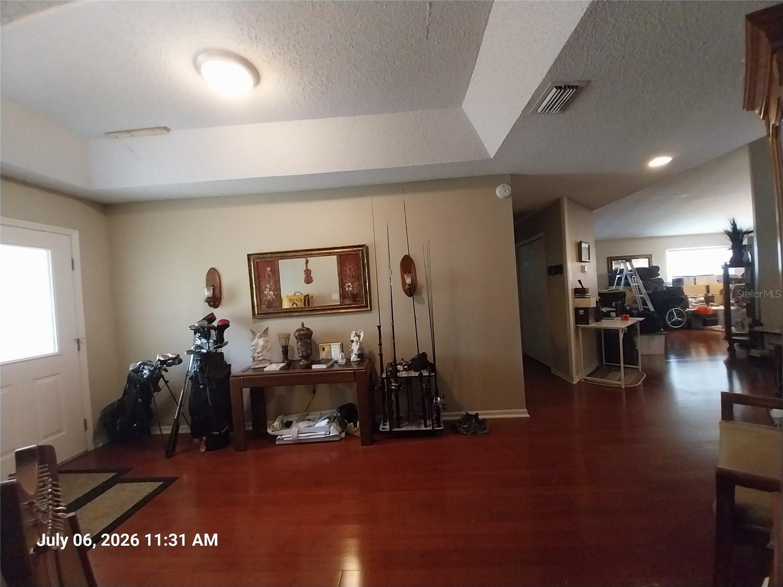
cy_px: 294
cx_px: 392
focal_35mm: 13
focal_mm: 1.13
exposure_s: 1/24
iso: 320
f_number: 2.2
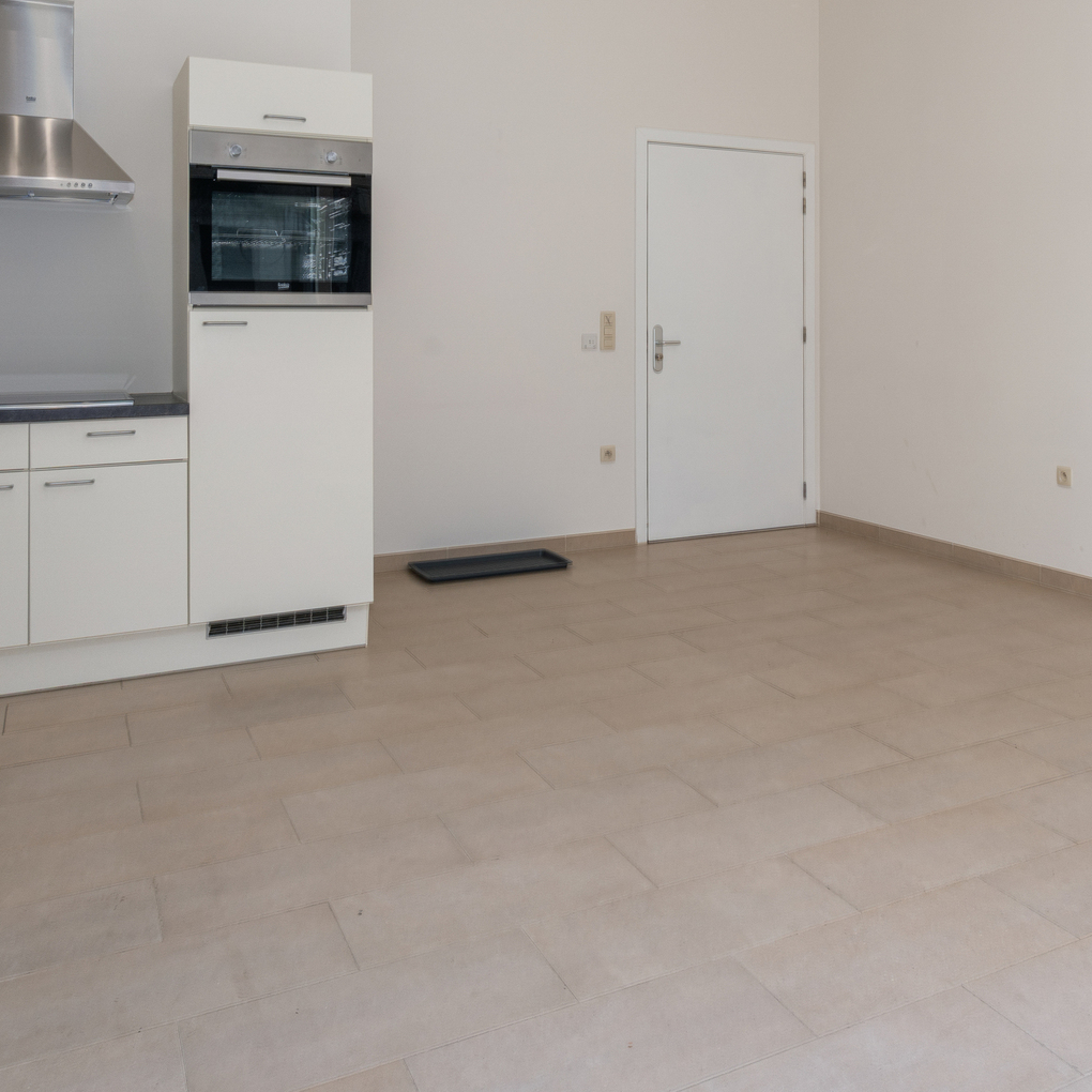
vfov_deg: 50.2
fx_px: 1142
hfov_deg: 49.7
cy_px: 366
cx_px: 774
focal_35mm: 32
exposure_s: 1/60
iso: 250
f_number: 11
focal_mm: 16
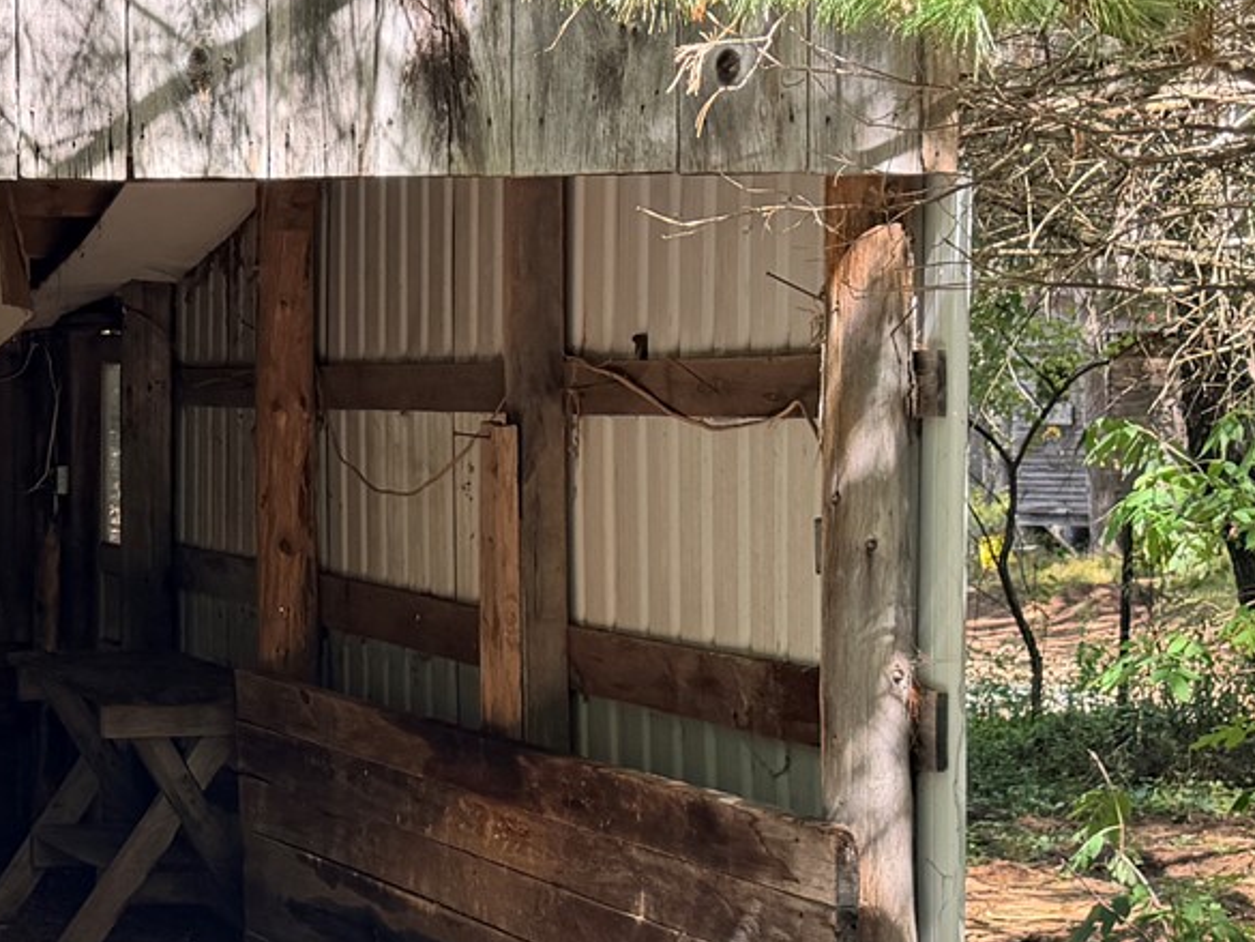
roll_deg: -0.3
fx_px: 3046
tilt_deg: -4.4
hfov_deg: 21.6
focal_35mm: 84
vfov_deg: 17.5
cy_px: 652
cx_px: -264
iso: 100
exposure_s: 1/307
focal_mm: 6.76
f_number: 1.78
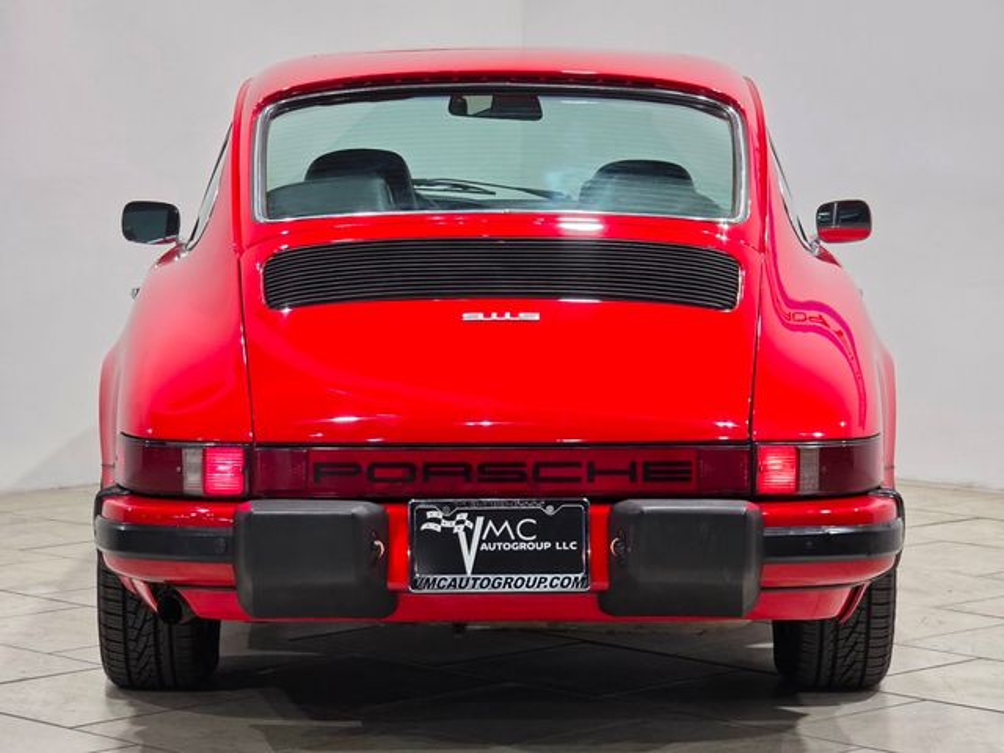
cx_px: 502
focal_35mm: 115
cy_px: 376
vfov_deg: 12.9
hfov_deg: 17.1
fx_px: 3335
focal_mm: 18.6
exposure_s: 1/120
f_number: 3.4
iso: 400
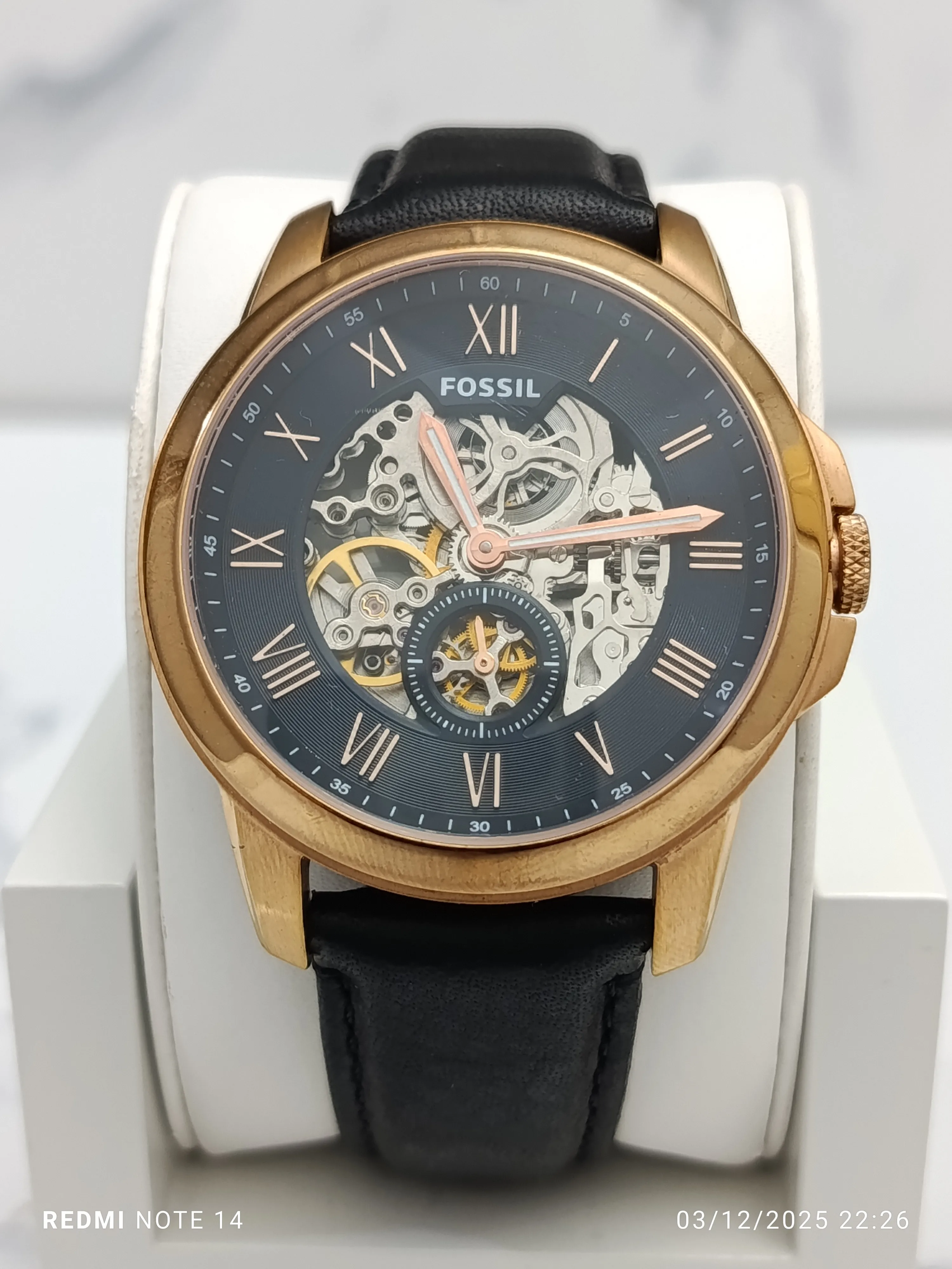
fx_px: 1833
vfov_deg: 38.2
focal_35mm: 50
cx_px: 476
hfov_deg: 29.1
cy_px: 634
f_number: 1.7
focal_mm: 5.24
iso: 466
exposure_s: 1/100
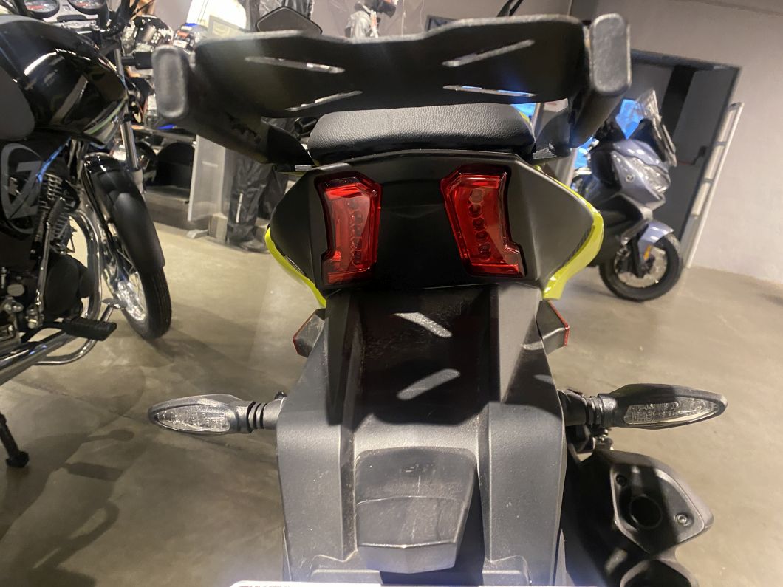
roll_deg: -10.2
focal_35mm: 26
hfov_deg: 67.3
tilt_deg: -17.1
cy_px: 294
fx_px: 588
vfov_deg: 53.1
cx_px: 392
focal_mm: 4.25
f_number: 1.8
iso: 500
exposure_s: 1/25
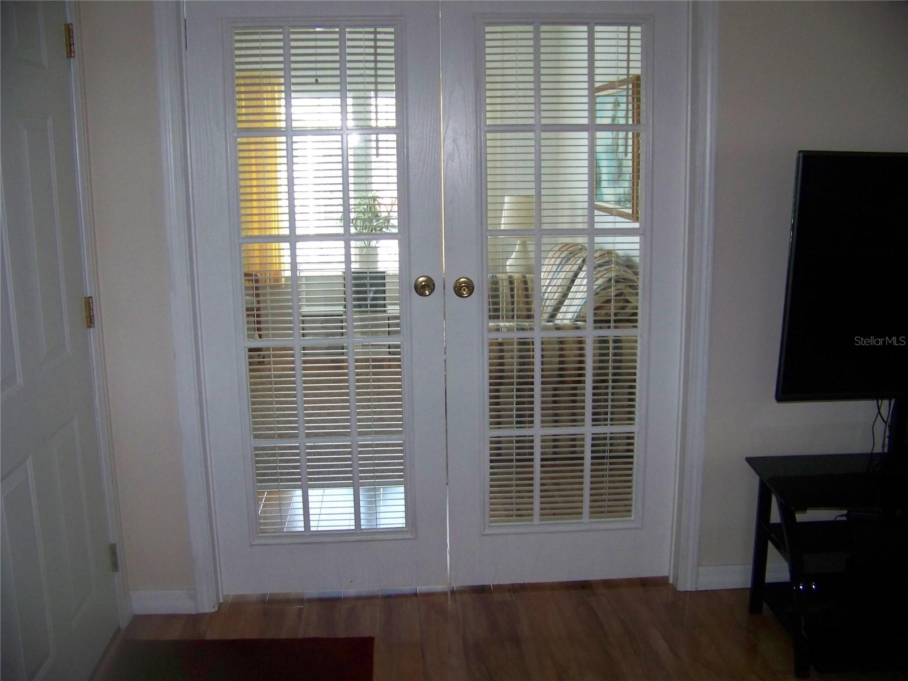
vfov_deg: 39.7
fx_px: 944
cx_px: 454
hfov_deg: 51.4
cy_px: 340
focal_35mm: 36
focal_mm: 5.85
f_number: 2.8
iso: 200
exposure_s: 1/30
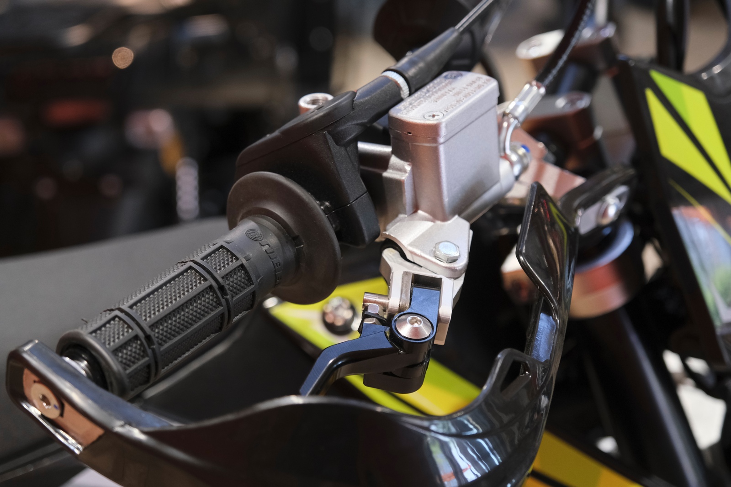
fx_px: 1421
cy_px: 244
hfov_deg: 28.8
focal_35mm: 70
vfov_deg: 19.5
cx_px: 366
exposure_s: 1/100
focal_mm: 46.6
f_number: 4
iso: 1600
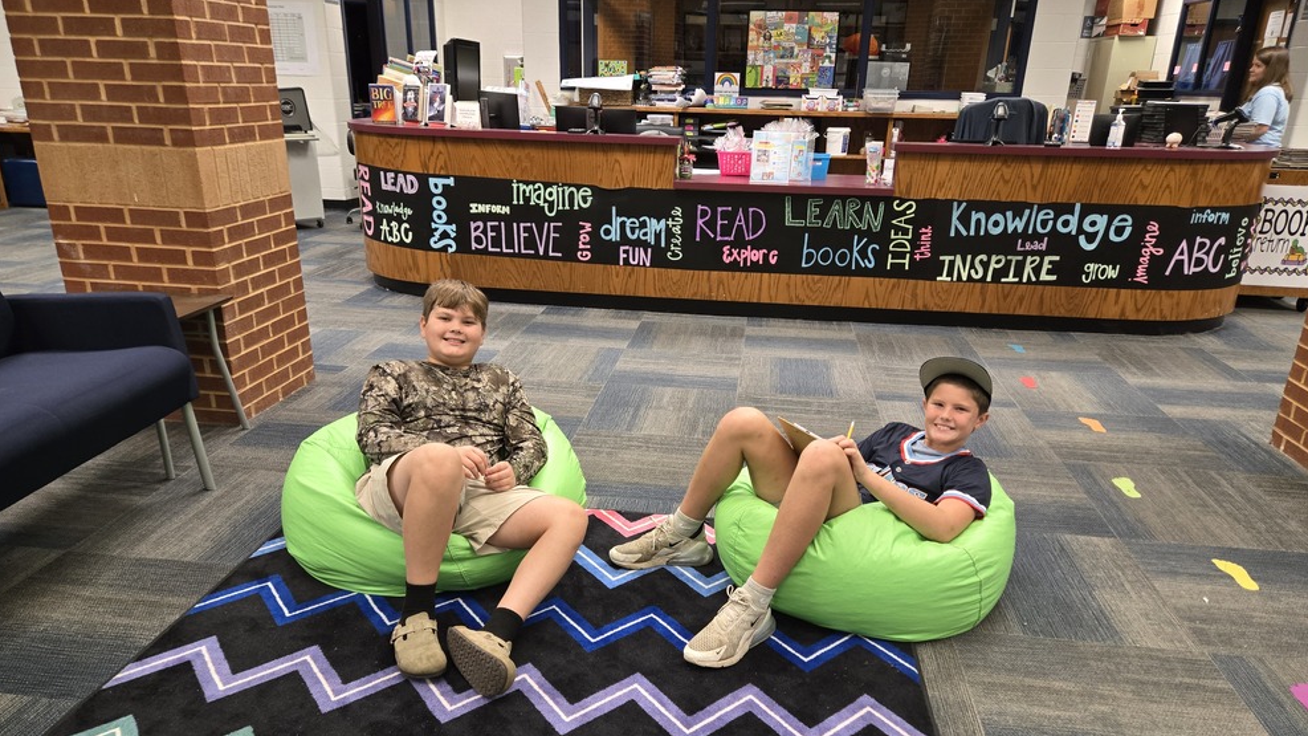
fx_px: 902
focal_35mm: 26
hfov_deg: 71.9
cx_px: 652
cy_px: 440
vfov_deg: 44.2
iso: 400
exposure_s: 1/120
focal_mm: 5.4
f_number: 1.8
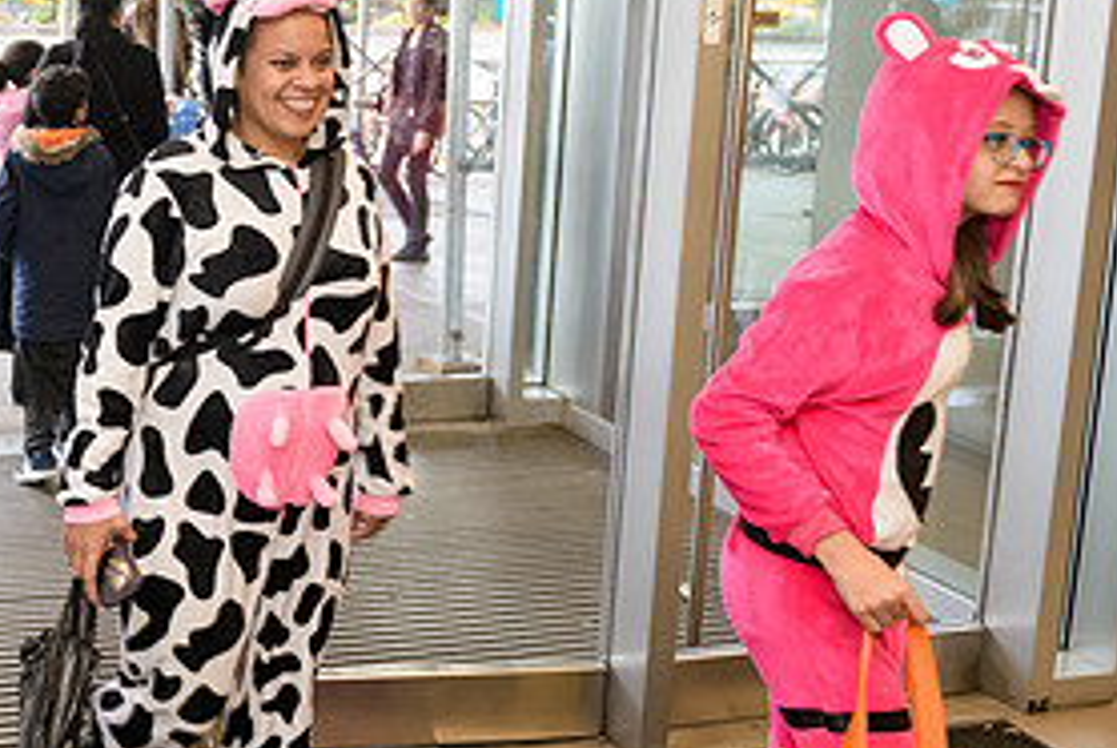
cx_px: 121
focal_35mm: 50
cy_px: 235
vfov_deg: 26.9
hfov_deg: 37.1
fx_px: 1553
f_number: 3.2
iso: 800
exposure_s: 1/125
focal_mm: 24
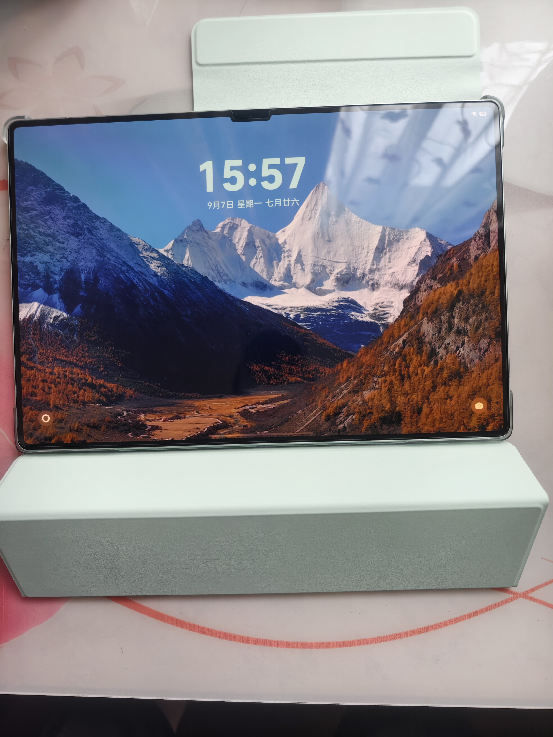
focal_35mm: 23
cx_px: 276
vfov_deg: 73.9
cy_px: 368
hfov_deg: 58.9
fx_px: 490
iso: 483
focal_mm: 8.67
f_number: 1.75
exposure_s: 1/120
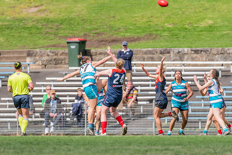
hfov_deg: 3.0
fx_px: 4381
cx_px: 102
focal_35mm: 680
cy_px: 86
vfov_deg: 2.0
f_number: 9
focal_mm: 600
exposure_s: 1/1600
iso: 800
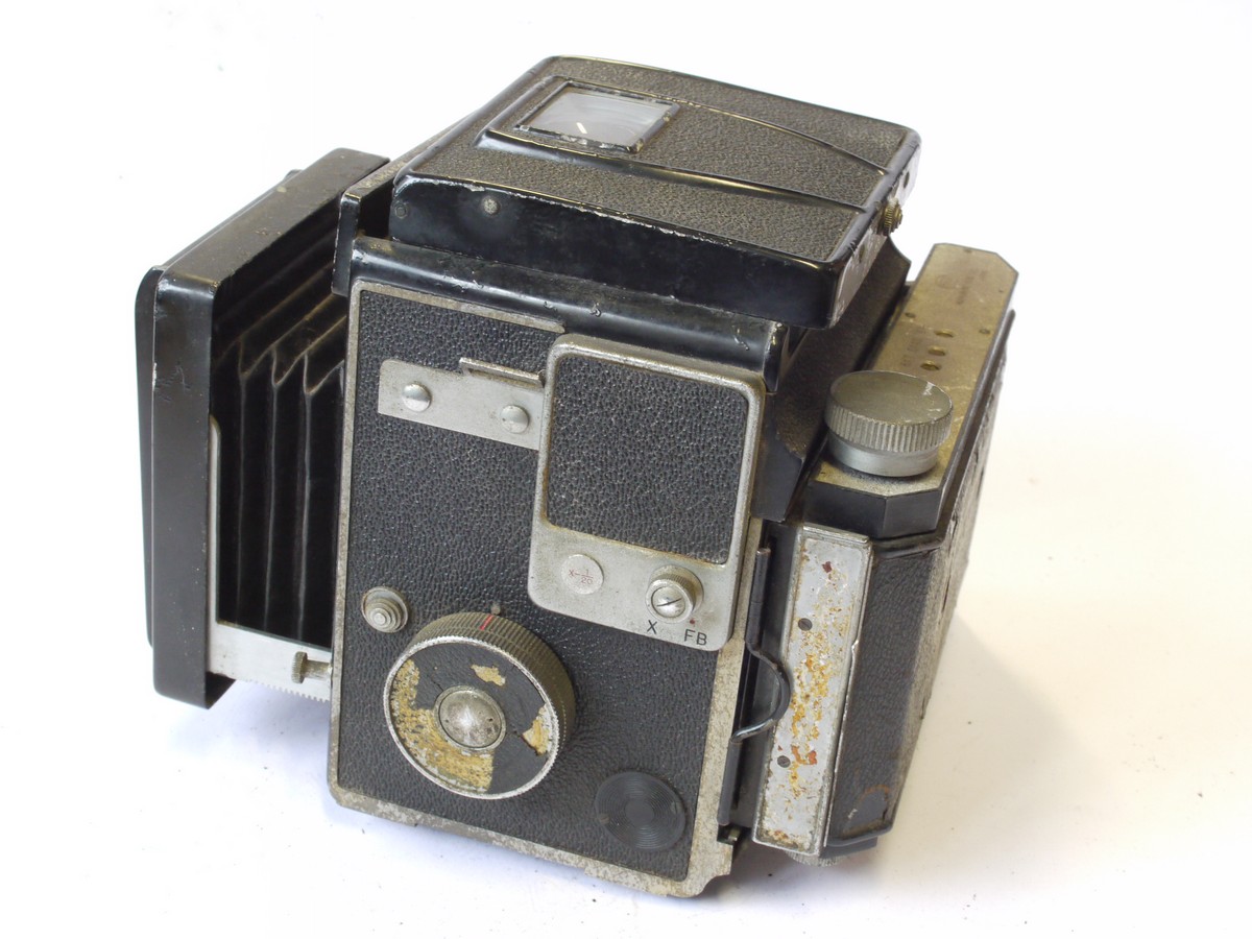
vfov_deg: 24.4
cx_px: 626
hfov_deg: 32.2
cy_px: 470
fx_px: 2170
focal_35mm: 60
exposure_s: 1/20
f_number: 11
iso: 800
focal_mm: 30
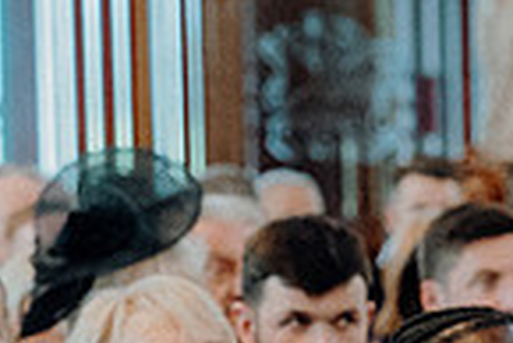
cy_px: 645
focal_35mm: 421
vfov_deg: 3.3
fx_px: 6005
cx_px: 715
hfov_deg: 4.9
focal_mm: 70
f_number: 3.5
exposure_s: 1/160
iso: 4000
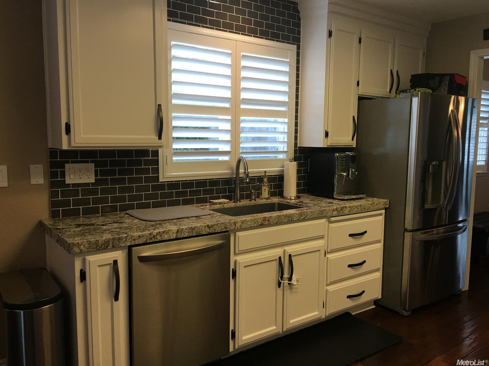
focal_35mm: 29
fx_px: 410
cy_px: 183
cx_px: 244
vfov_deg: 48.2
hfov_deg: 61.7
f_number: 2.2
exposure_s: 1/30
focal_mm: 4.15
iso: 32
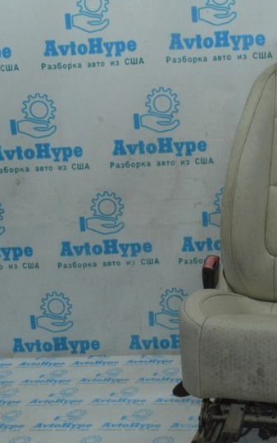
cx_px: 289
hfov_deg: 23.6
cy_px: 220
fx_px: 628
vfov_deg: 38.9
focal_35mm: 52
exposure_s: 1/50
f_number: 22
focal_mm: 18
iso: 3200
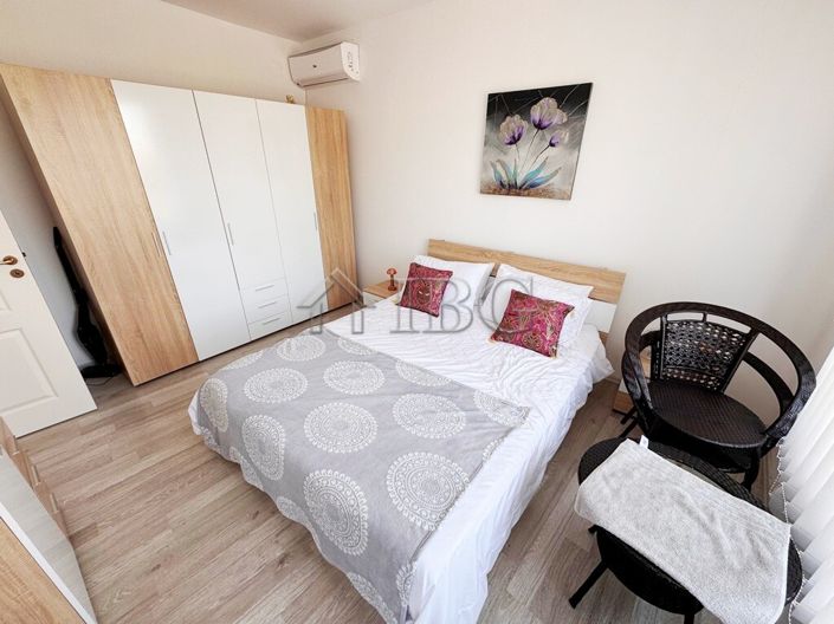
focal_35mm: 14
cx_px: 417
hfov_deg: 102.1
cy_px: 312
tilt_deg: -24.5
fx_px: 337
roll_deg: -0.9
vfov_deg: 85.6
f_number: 2.2
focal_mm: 2.22
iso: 40
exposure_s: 1/99
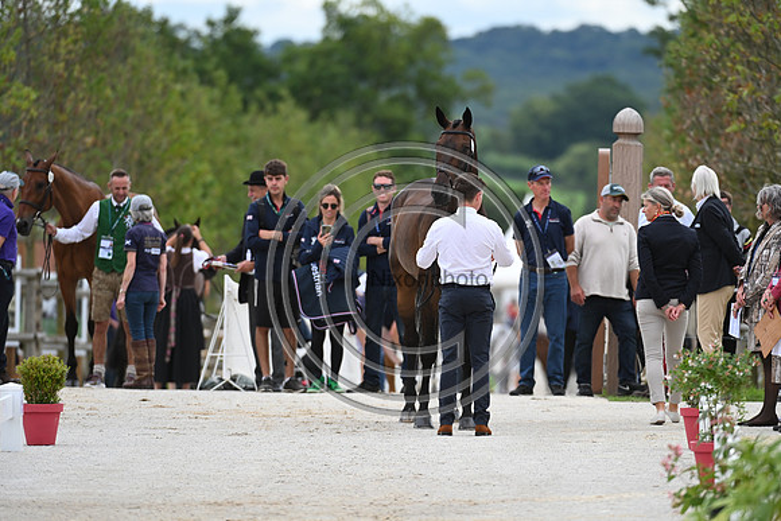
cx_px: 390
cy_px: 260
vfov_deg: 3.4
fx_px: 8679
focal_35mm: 400
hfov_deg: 5.2
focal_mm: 400
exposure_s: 1/1600
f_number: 5.6
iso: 560
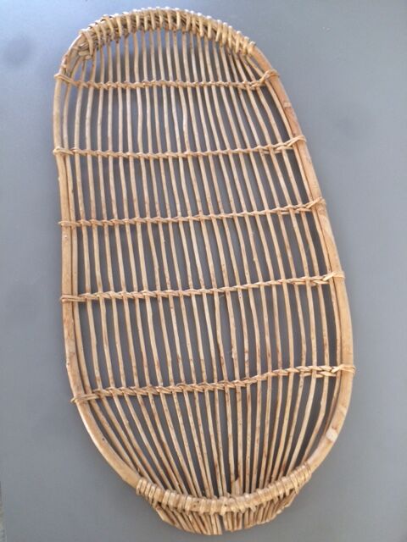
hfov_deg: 48.2
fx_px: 455
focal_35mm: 29
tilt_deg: -65.4
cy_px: 271
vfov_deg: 61.7
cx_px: 204
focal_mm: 4.15
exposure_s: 1/33
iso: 64
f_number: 2.2
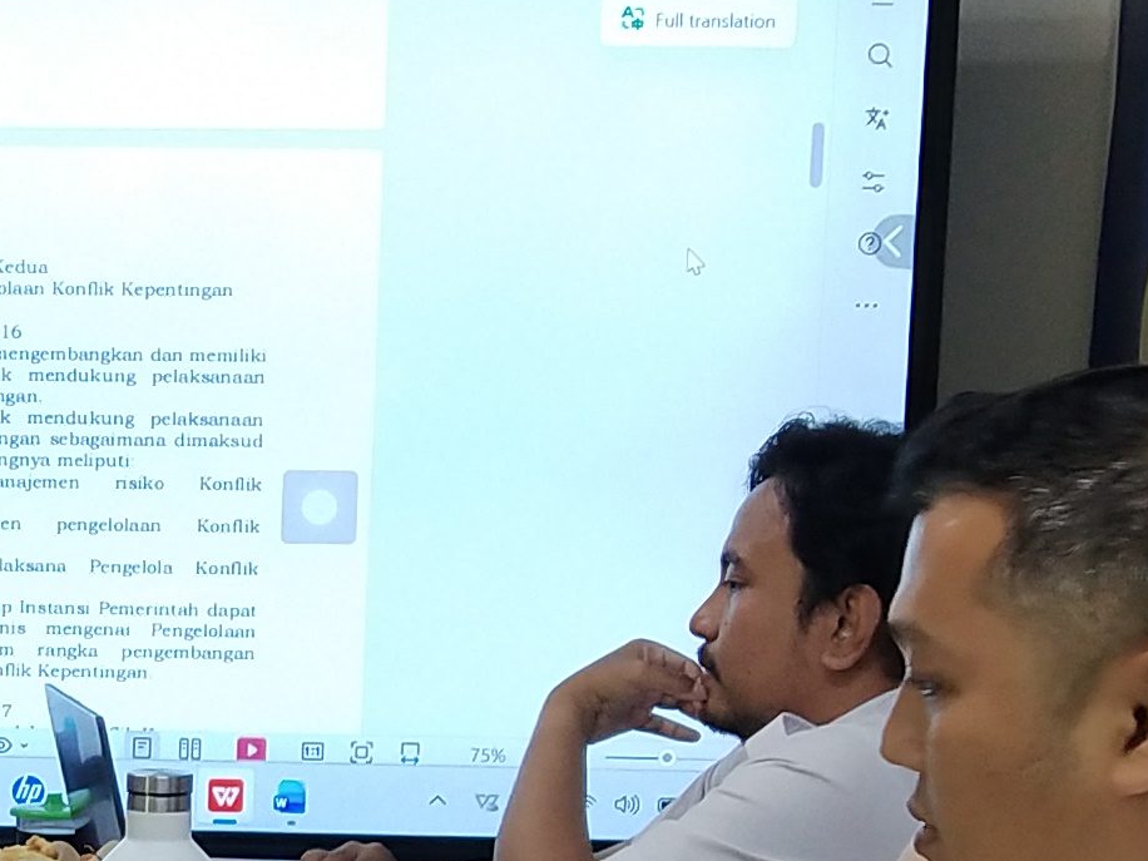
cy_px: 879
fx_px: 4378
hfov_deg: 14.4
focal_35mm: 132
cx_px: -312
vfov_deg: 11.1
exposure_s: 1/50
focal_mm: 3.95
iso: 224
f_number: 1.8
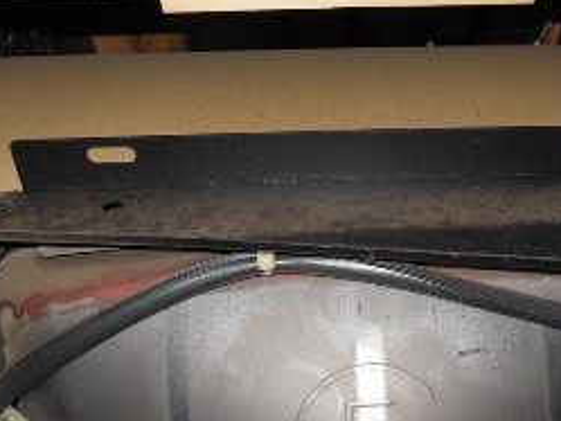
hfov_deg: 41.5
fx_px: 730
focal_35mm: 45
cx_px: 372
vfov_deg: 32.2
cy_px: 189
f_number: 6.4
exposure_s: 1/25
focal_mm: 4.5
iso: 200
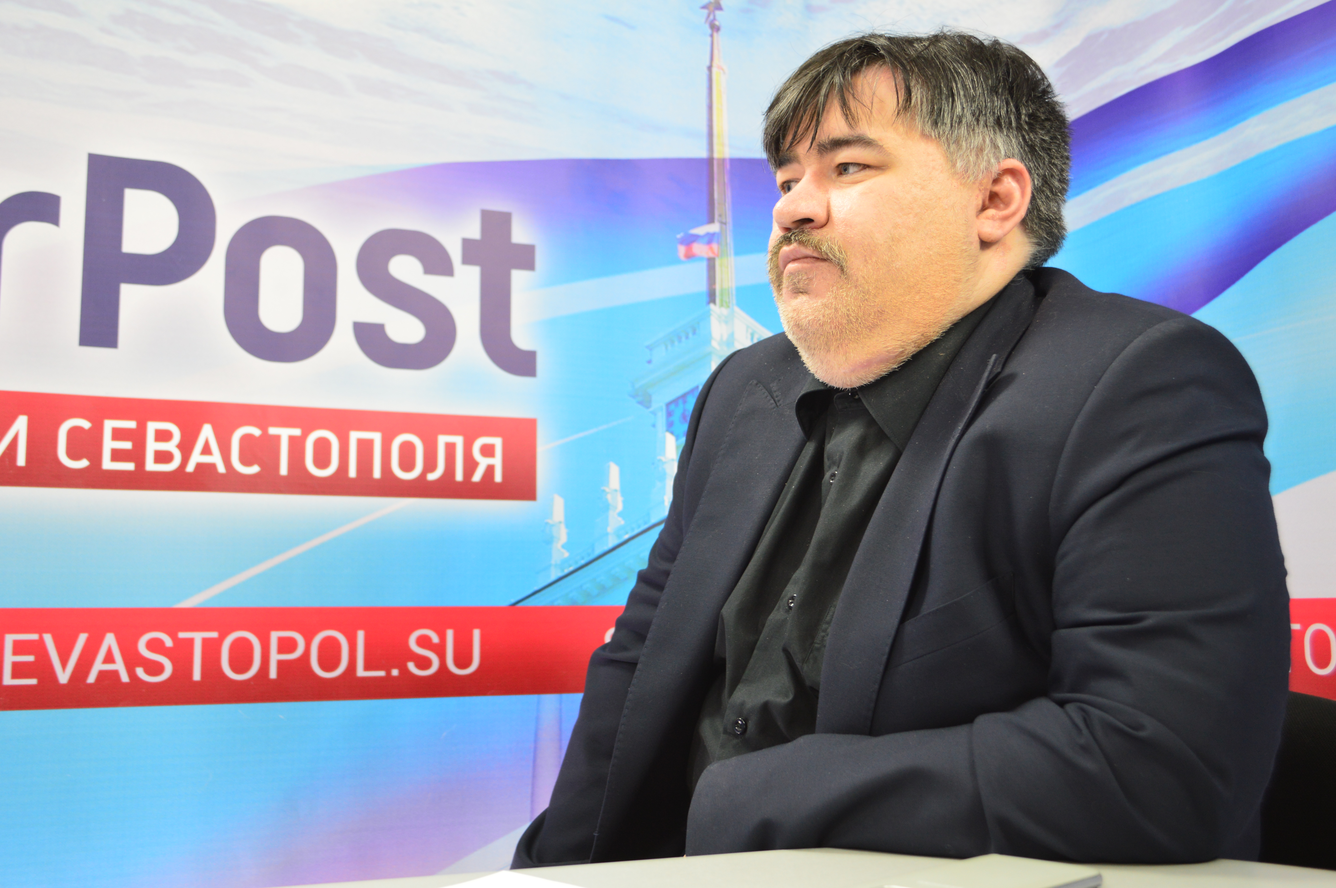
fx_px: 1335
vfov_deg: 36.8
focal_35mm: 36
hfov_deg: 53.2
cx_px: 668
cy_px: 444
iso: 400
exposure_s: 1/20
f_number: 4
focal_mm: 24
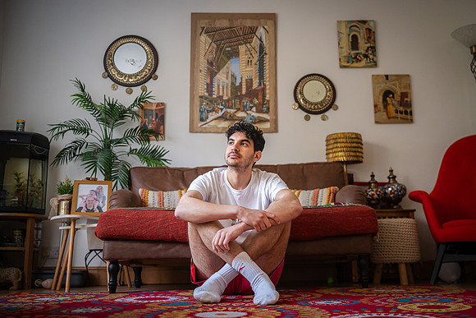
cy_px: 166
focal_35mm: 37
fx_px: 492
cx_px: 249
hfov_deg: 51.6
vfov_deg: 35.8
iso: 2000
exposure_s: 1/640
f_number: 2
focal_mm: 35
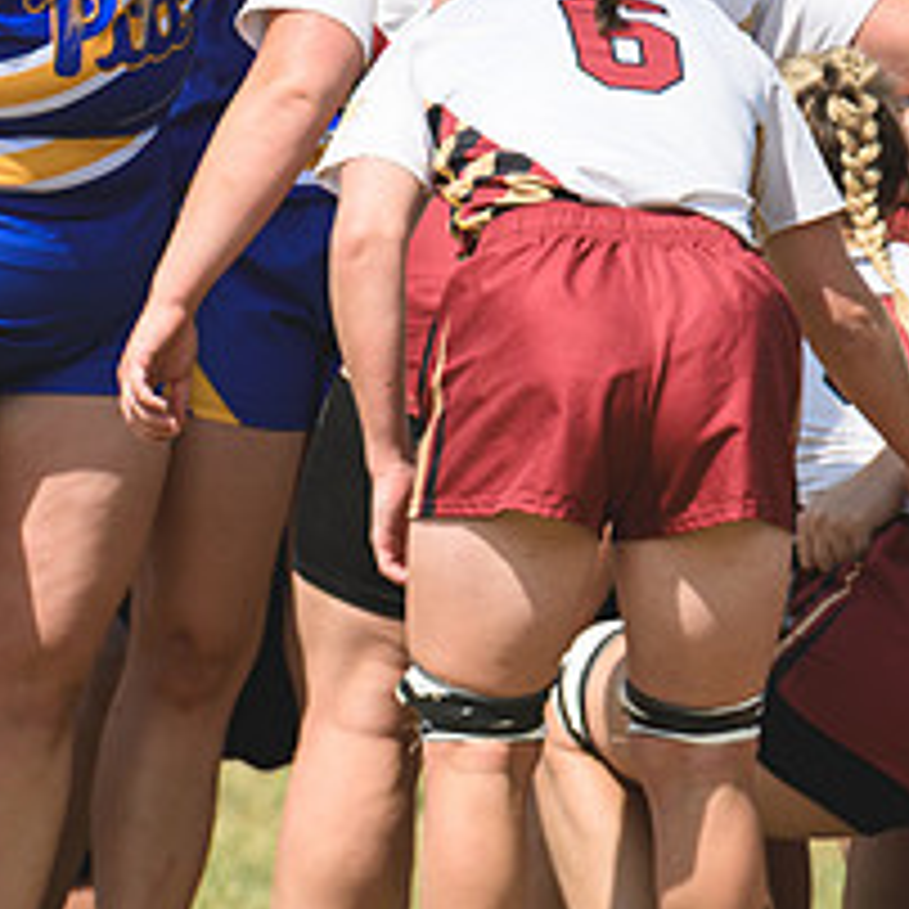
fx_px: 54219
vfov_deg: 1.0
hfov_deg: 1.0
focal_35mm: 1825
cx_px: 171
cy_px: 135
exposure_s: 1/1000
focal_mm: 500
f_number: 6.3
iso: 180
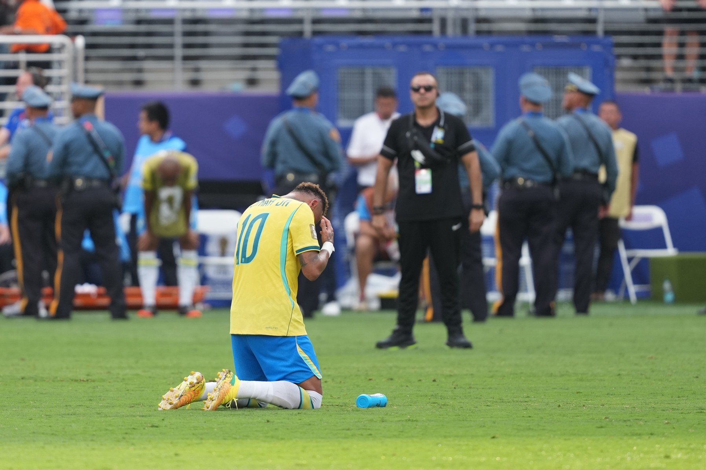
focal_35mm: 450
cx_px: 353
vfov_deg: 3.1
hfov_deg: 4.6
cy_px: 235
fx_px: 8824
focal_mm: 300
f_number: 2.8
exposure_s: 1/2000
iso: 500
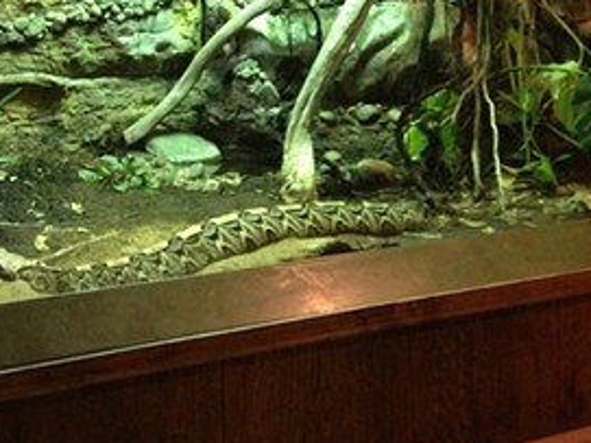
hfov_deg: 24.5
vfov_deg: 18.1
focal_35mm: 78
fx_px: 1331
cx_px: 92
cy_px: -57
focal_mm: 4.1
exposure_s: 1/20
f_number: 2.4
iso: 320
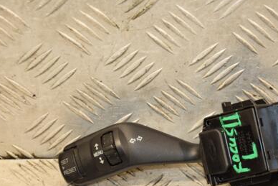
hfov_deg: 13.4
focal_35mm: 153
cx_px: 205
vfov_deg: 9.0
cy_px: 126
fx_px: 1182
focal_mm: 66
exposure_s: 1/125
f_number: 5.3
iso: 800
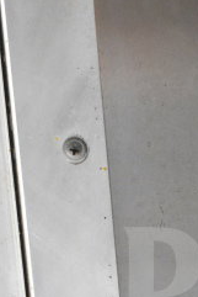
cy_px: 325
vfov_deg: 12.3
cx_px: 234
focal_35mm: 165
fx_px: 1358
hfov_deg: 8.3
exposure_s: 1/400
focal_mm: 29
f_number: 10
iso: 6400
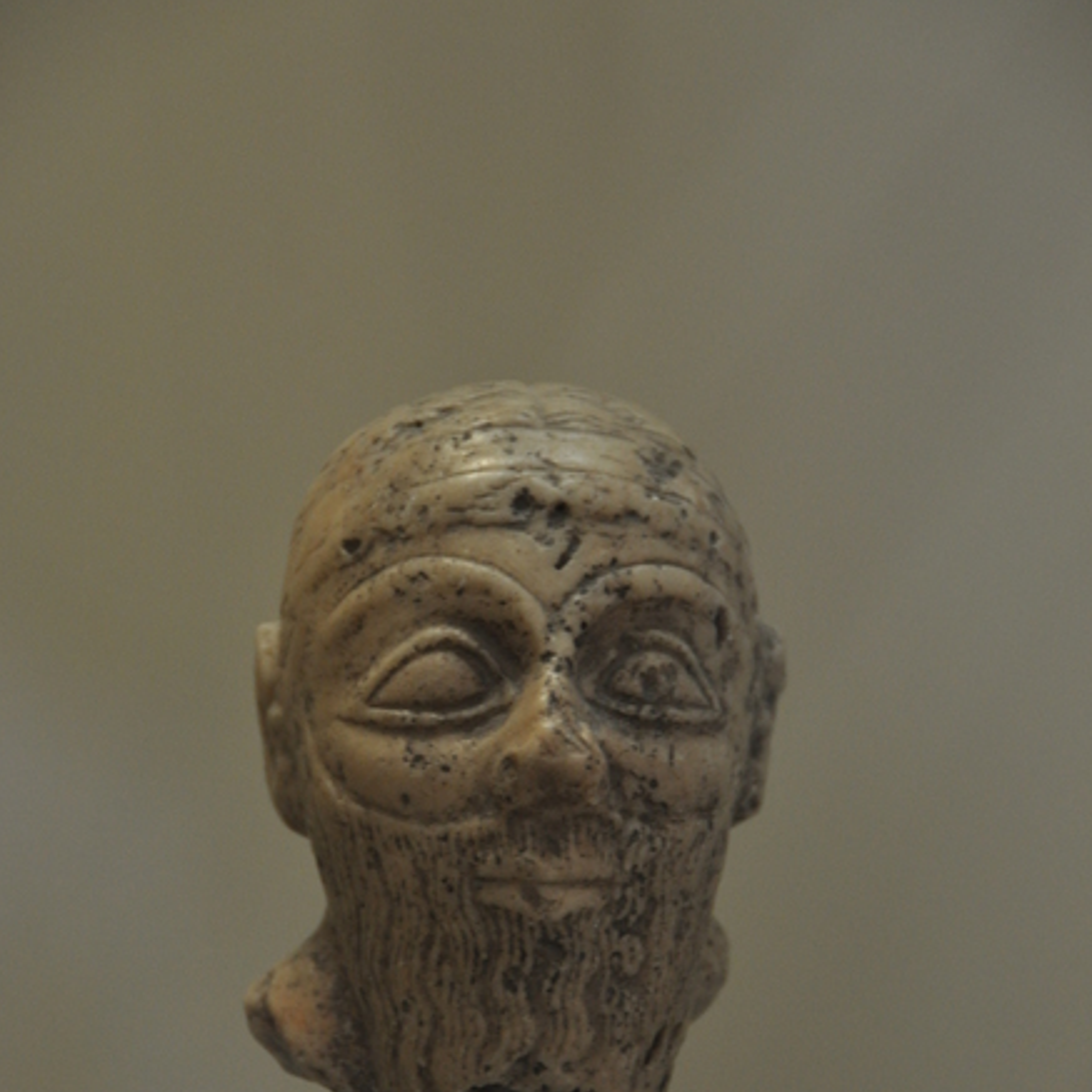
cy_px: 692
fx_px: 13776
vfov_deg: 4.5
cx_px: 546
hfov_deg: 4.5
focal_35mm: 386
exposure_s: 1/25
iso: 800
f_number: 5.6
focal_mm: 200
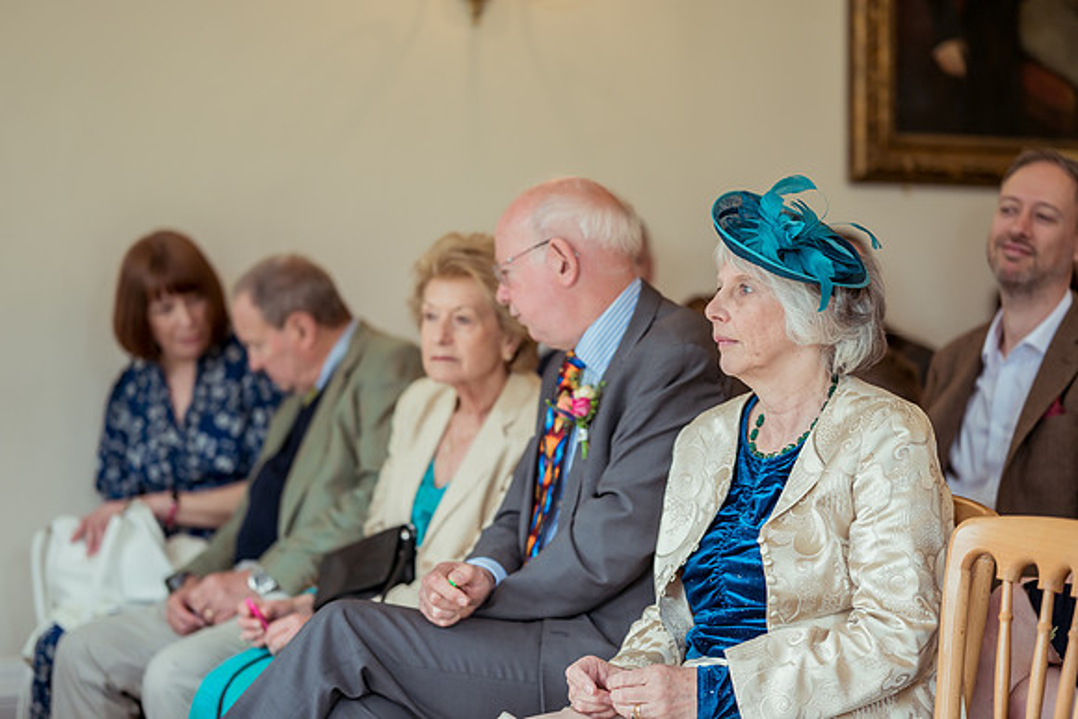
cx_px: 539
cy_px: 360
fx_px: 2549
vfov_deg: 16.1
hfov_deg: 23.9
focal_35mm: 85
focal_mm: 85
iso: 720
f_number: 1.8
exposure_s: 1/1000
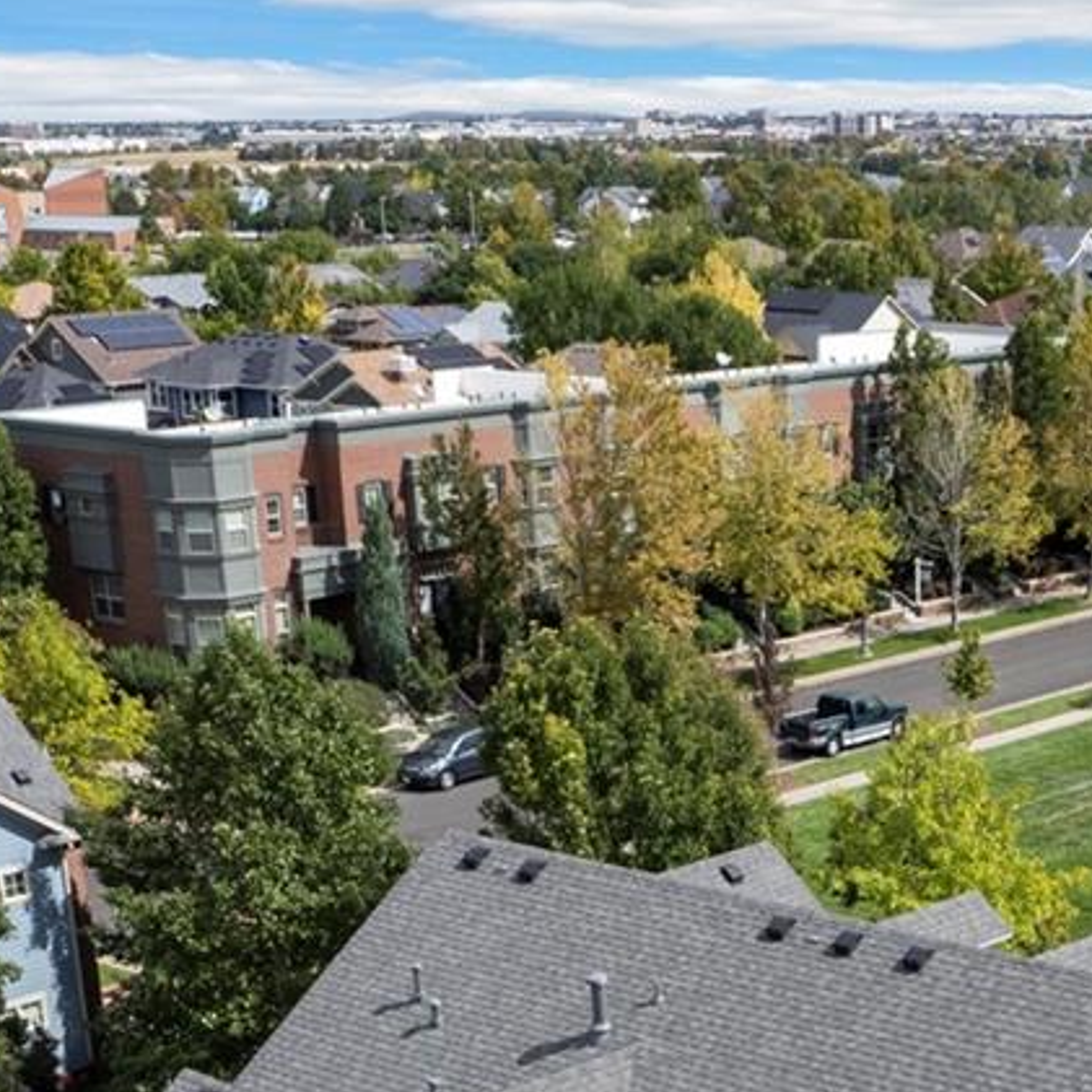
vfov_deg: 22.3
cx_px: 960
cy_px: 1335
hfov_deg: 23.7
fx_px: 2534
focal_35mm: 71
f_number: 2.8
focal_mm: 8.38
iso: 120
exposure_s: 1/2500
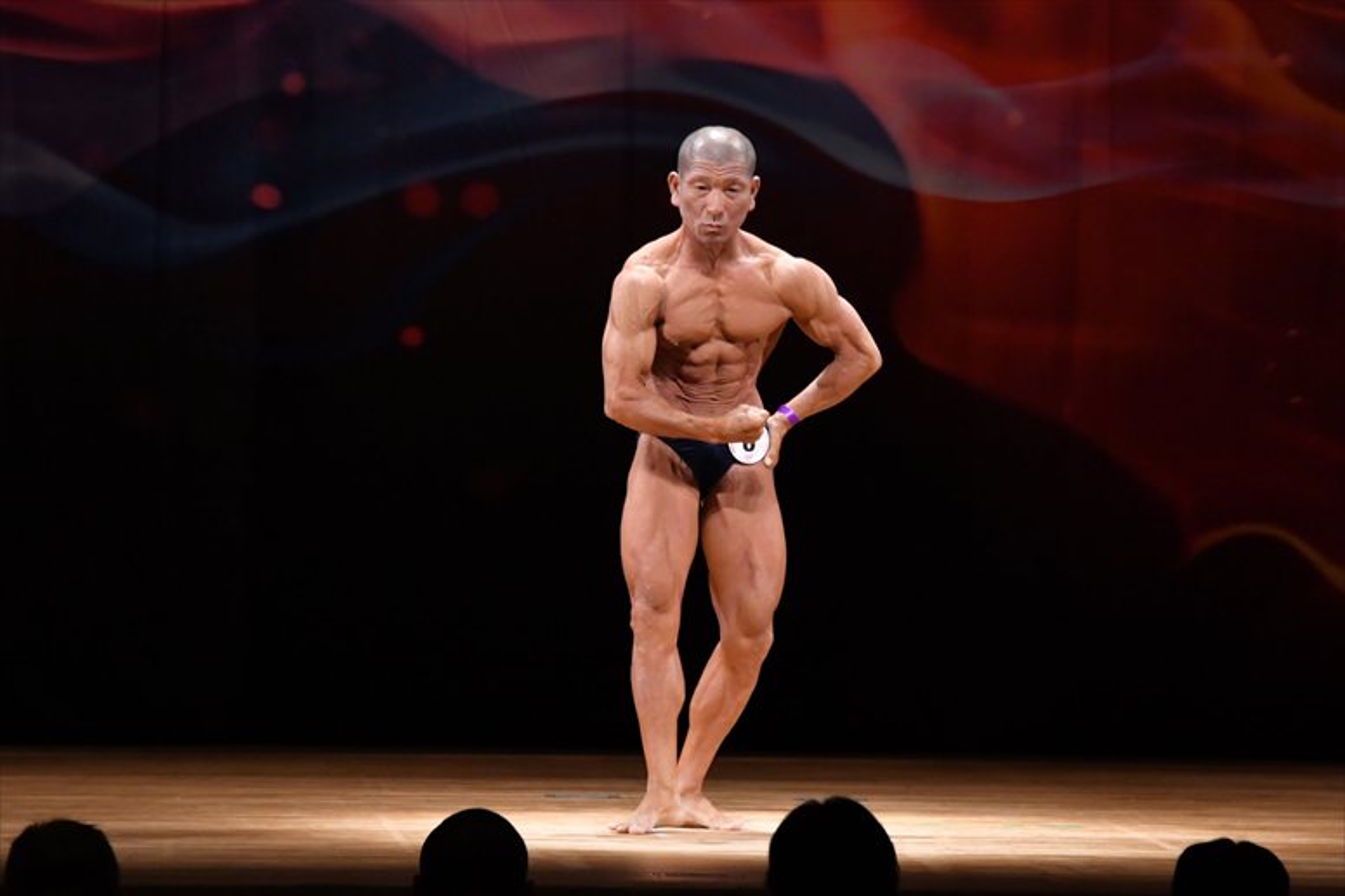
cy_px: 448
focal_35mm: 240
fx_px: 8962
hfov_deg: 8.6
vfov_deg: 5.7
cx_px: 672
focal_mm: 160
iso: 4000
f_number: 5.6
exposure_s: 1/400
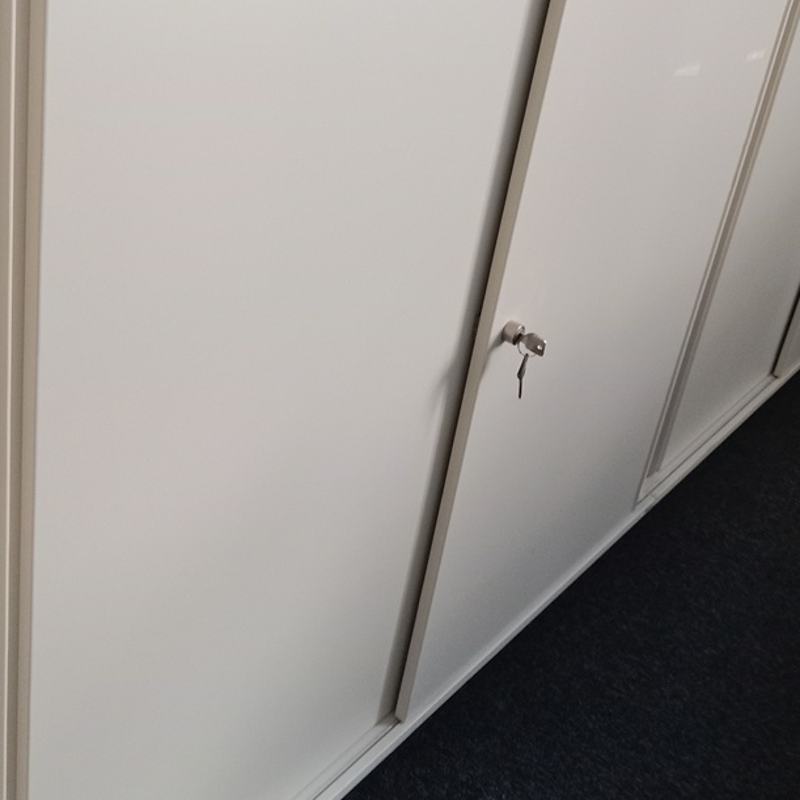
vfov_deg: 41.1
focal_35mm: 40
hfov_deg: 41.9
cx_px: 384
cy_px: 245
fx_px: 1046
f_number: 2.2
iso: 775
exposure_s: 1/20
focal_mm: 3.65
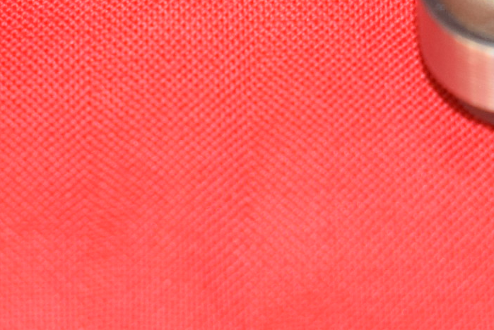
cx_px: 208
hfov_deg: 8.4
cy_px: -171
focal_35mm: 244
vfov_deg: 5.6
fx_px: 3350
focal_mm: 38
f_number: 5
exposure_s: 1/60
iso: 800
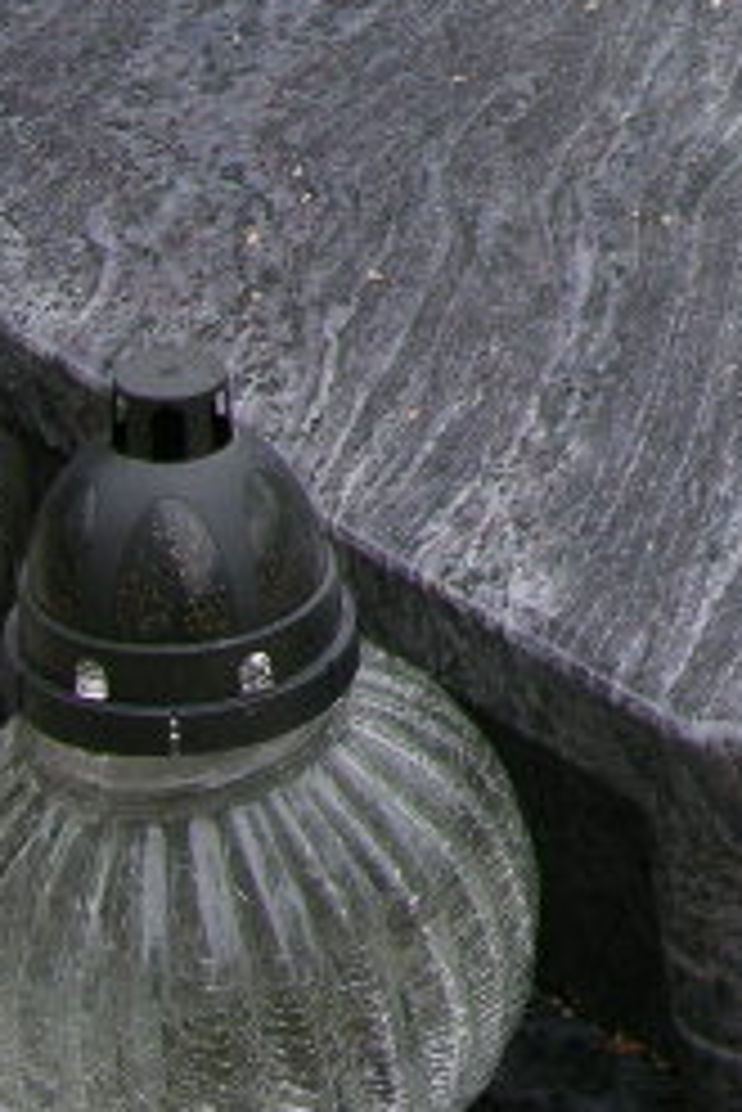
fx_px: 4662
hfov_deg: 8.6
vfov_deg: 12.9
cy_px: -531
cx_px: 1556
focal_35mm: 151
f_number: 4.5
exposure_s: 1/113
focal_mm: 8.9
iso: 50
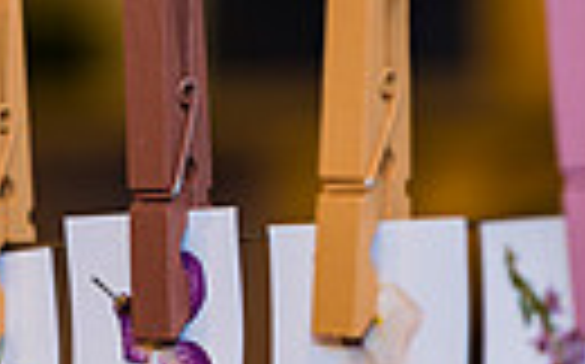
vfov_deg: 5.2
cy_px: 2
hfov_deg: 8.3
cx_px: -94
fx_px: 3982
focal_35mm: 250
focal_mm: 55
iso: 80
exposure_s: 1/125
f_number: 2
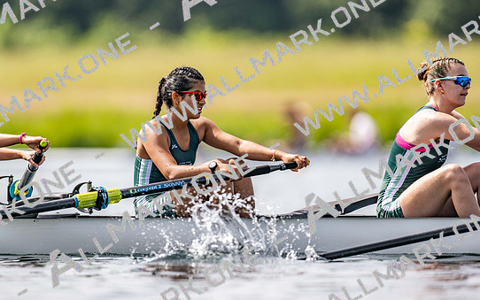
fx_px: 8570
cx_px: 229
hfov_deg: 3.2
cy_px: 151
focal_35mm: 655
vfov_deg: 2.0
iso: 220
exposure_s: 1/2500
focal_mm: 600
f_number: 4
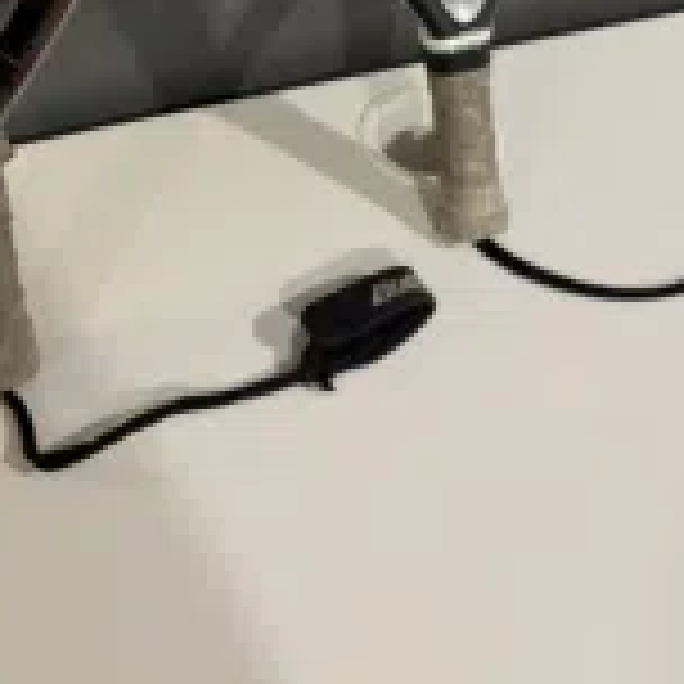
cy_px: -130
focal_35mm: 56
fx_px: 1252
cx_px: 252
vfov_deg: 27.1
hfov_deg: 30.4
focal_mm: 6.76
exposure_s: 1/50
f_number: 1.78
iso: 320
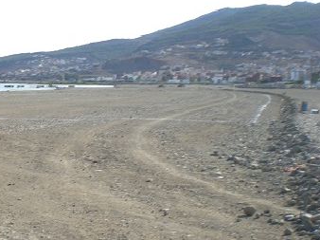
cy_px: 149
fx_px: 665
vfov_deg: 20.4
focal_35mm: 72
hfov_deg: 26.0
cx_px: 23
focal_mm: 6.3
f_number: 4.6
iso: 50
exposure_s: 1/260
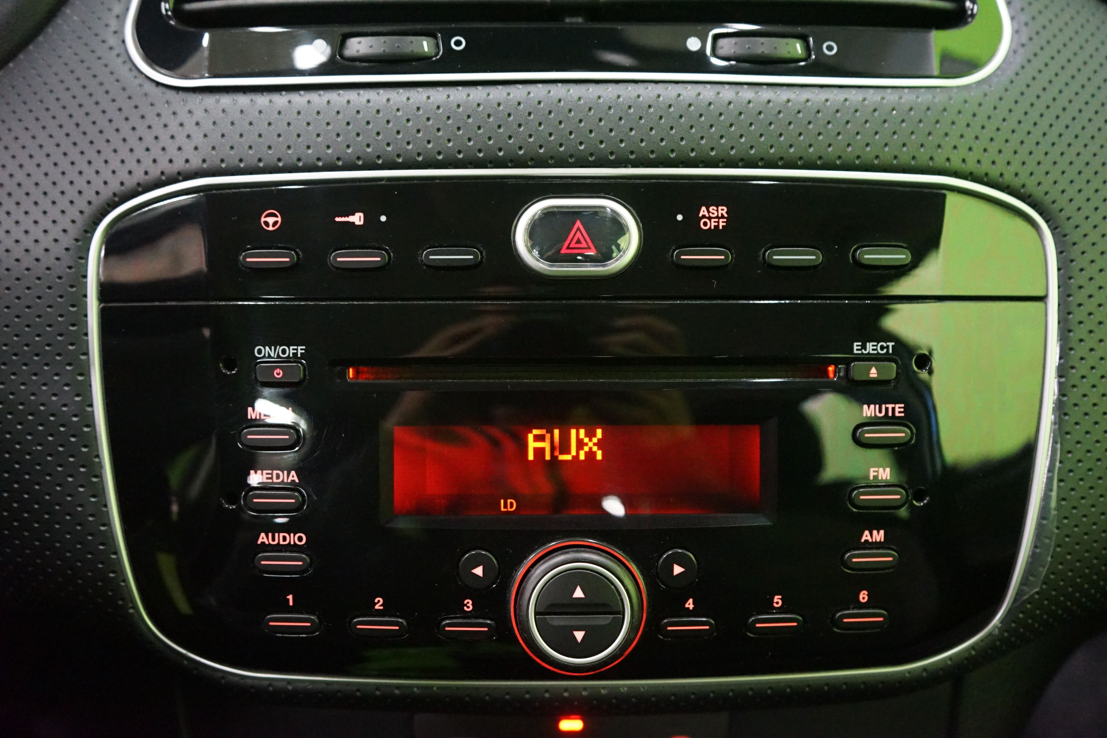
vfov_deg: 33.4
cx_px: 554
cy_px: 369
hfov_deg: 48.5
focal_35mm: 40
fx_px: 1230
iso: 6400
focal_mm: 40
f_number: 4
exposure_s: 1/15
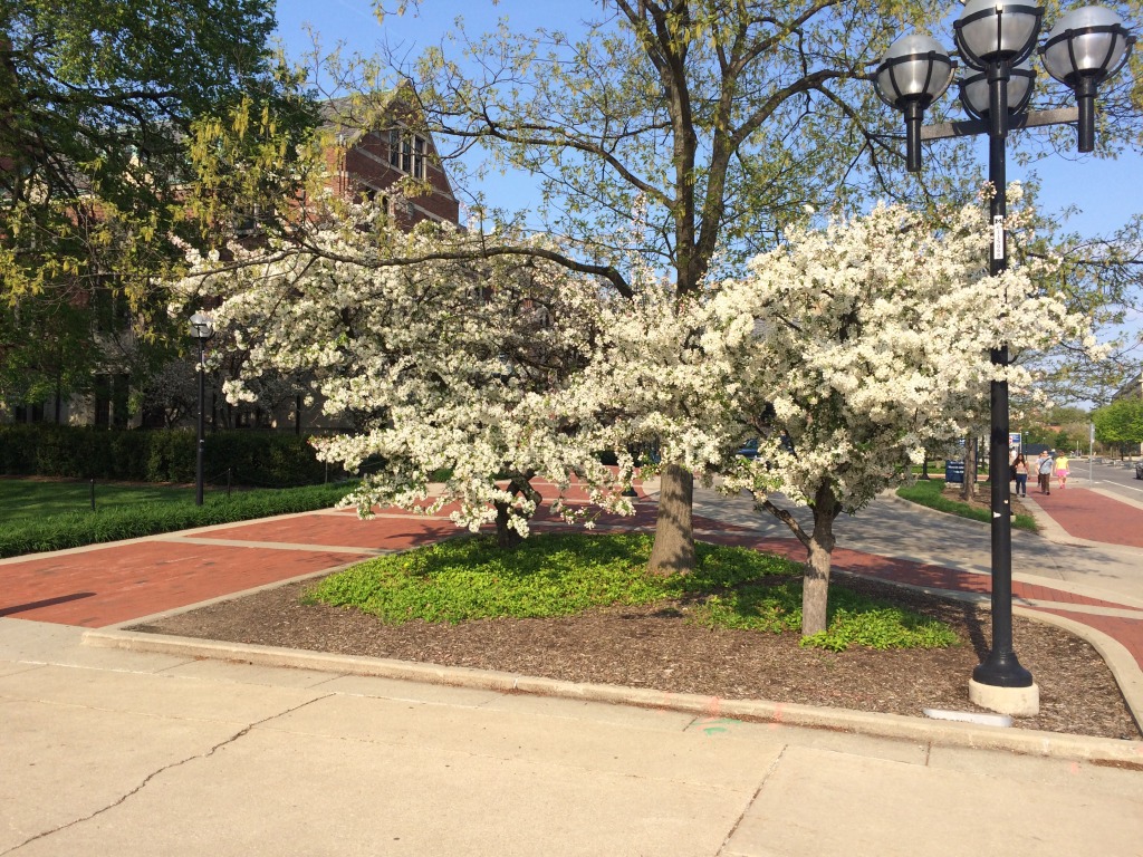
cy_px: 428
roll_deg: -0.3
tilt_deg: +0.4
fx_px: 958
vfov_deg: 48.2
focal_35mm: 29
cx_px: 572
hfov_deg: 61.7
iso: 32
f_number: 2.2
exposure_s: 1/1580
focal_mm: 4.15
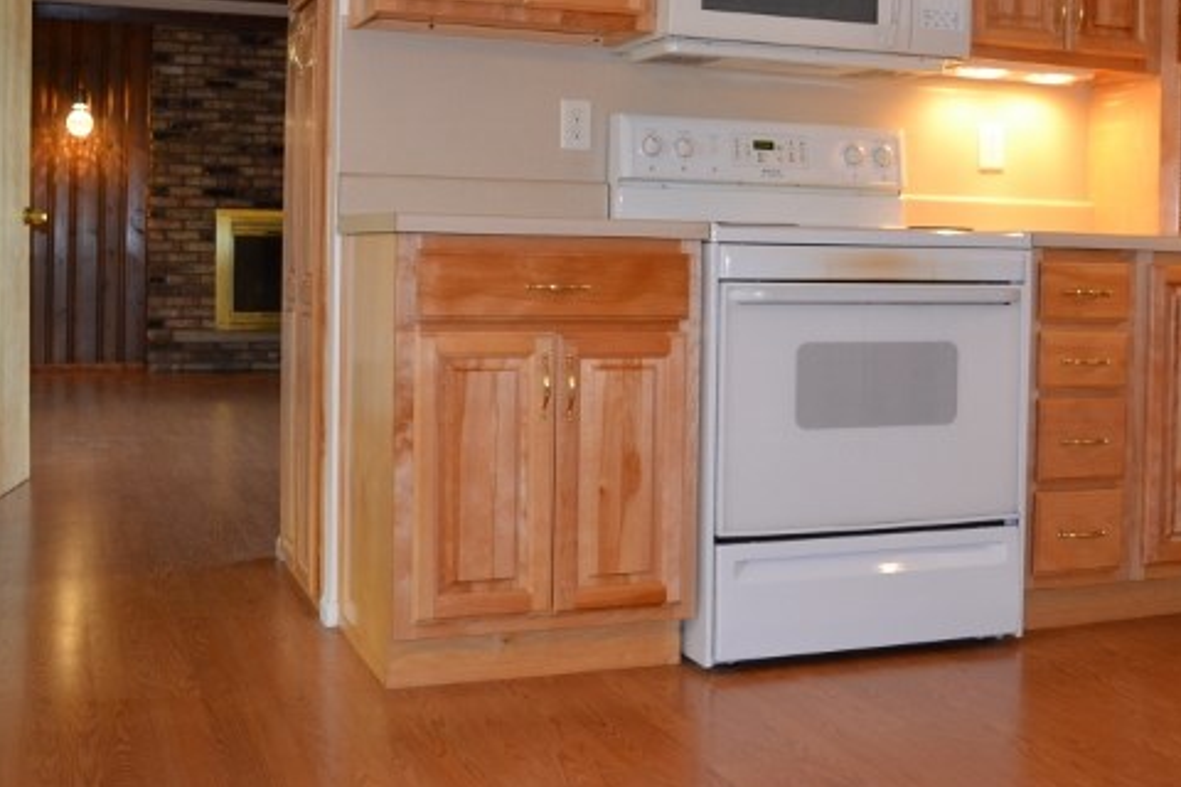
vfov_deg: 29.6
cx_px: 760
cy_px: 252
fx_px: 1476
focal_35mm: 45
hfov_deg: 43.2
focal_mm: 18
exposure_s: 1/60
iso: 720
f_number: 3.5
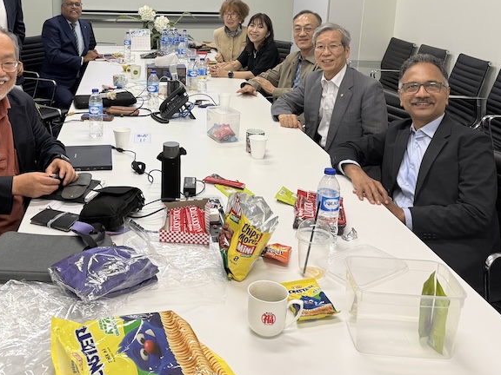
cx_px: 172
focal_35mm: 40
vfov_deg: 35.0
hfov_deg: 46.2
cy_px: 86
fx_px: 579
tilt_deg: -10.4
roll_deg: -1.2
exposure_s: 1/100
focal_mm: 6.76
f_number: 1.78
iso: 125
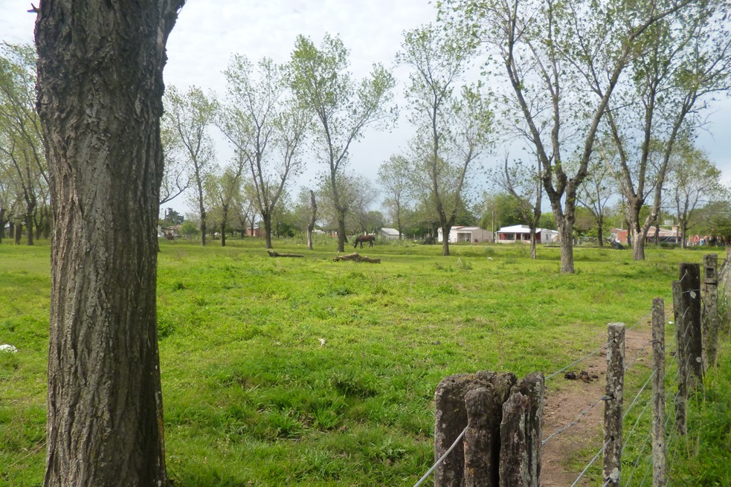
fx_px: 528
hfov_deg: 69.4
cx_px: 376
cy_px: 242
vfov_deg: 49.5
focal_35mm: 26
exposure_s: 1/1600
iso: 160
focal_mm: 4.3
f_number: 2.5
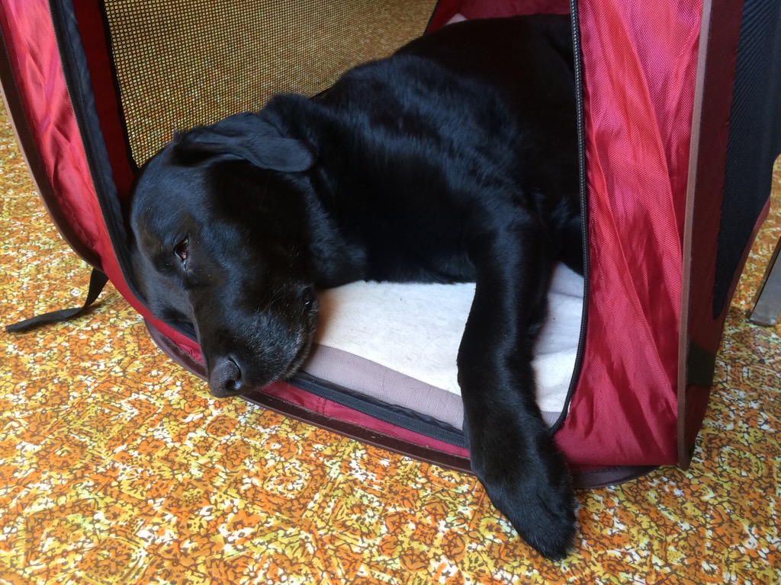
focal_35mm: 29
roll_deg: -4.2
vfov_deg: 48.2
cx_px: 390
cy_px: 292
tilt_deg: -33.7
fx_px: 654
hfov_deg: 61.7
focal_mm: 4.15
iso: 80
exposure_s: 1/30
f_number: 2.2
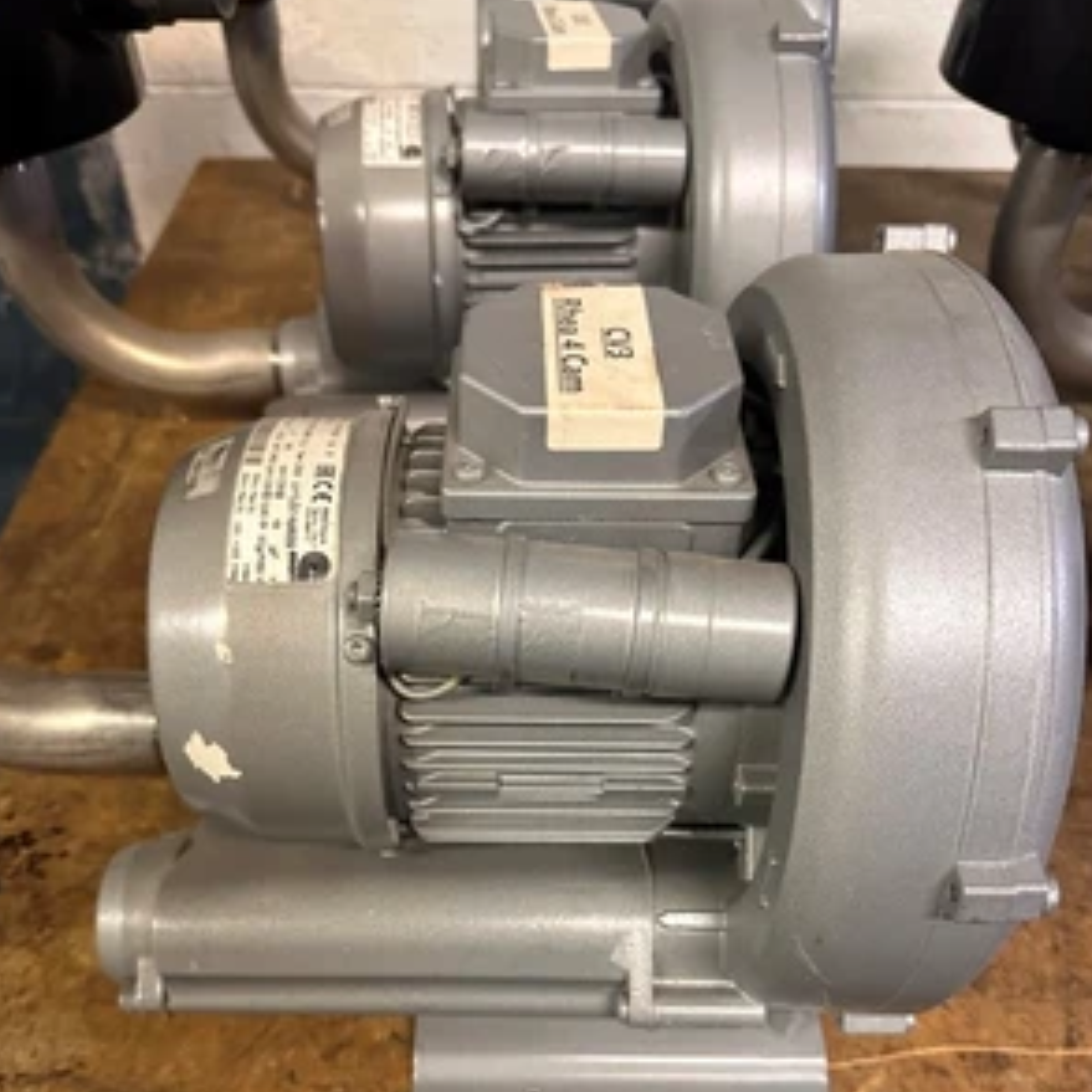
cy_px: 716
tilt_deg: -45.4
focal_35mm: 29
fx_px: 1035
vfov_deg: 54.6
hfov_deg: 55.6
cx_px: 540
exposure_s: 1/60
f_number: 1.78
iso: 640
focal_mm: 6.86
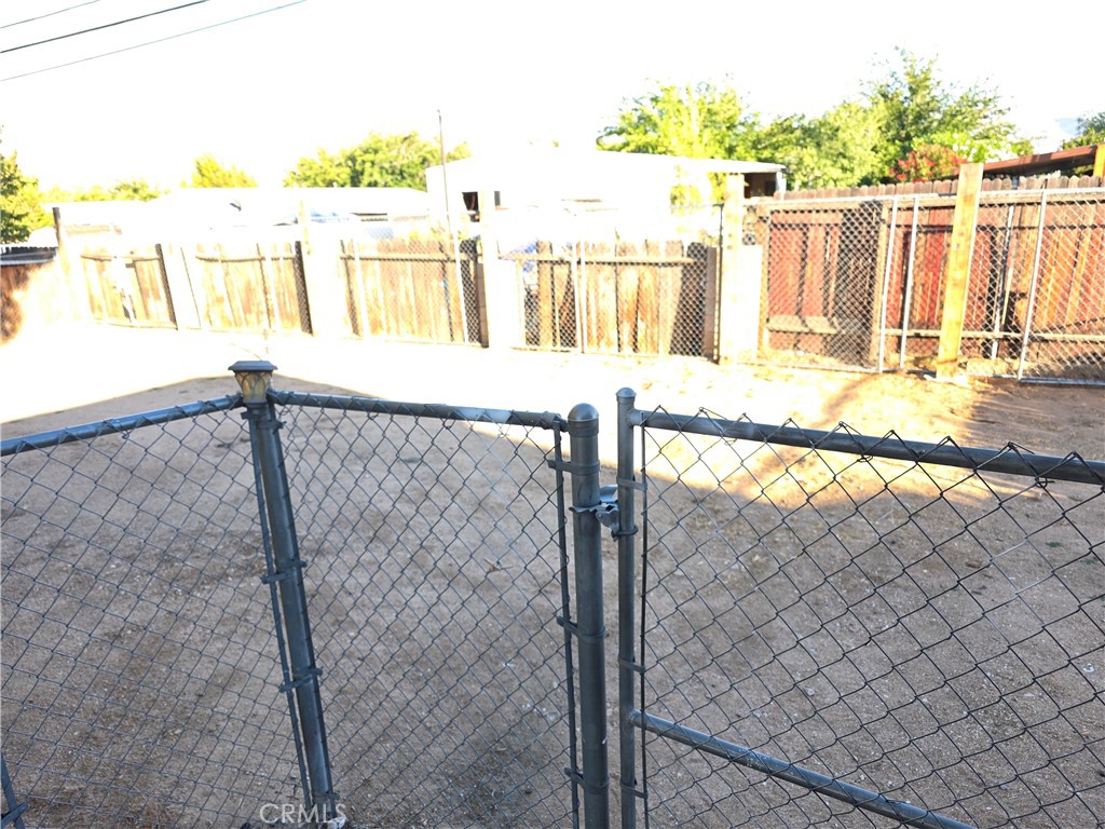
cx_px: 552
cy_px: 414
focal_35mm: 23
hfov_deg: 73.9
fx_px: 734
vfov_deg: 58.9
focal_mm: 6.3
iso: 32
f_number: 1.7
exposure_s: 1/180
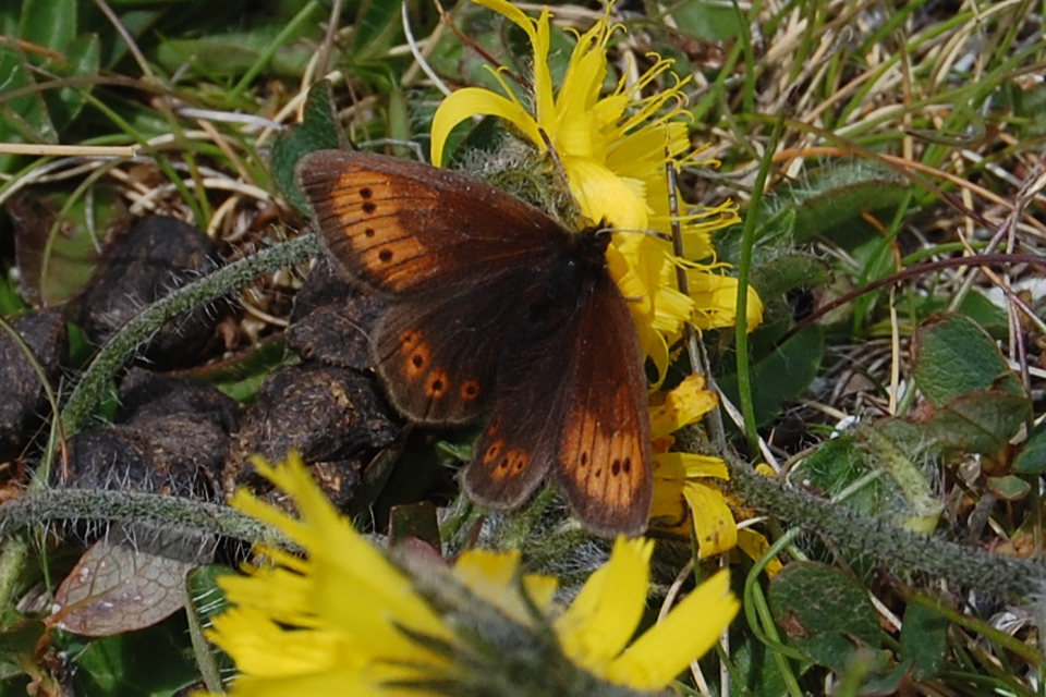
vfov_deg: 16.6
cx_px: 523
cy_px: 348
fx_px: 2397
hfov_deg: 24.6
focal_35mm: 82
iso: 200
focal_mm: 55
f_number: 8
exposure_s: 1/400
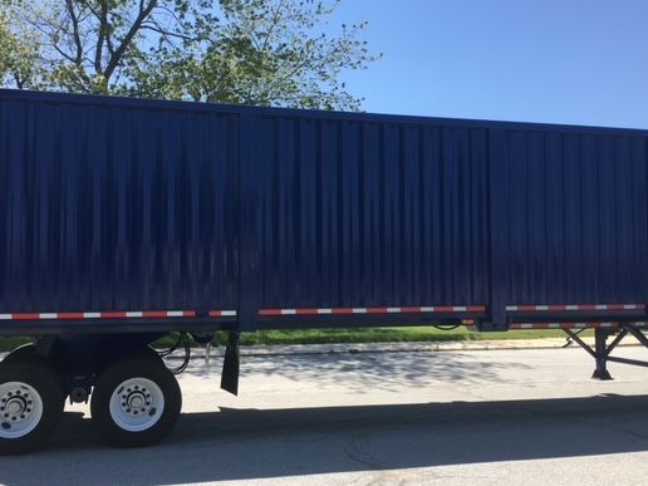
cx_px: 293
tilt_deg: +3.6
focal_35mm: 36
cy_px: 251
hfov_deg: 51.3
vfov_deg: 39.7
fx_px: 674
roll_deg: -1.2
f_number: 2.2
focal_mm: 4.15
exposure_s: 1/986
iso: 25
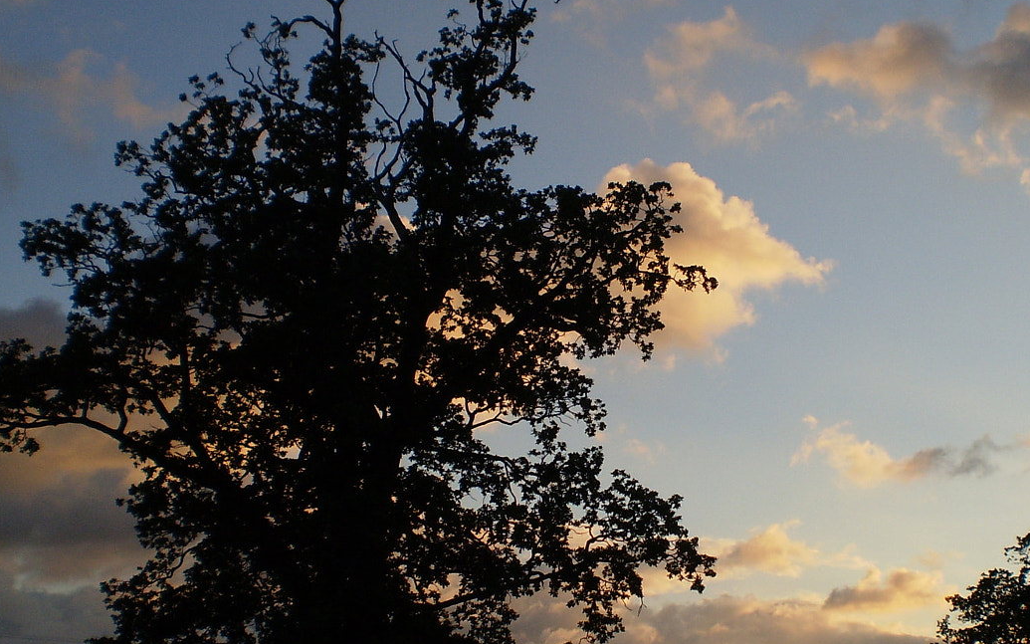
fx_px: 1656
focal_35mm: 59
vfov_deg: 21.9
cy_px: 407
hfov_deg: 34.2
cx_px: 698
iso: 64
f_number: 4.6
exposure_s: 1/500
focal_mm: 6.3
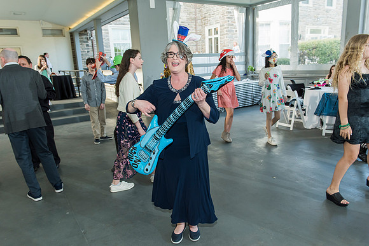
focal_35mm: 27
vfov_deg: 48.0
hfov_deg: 67.4
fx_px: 277
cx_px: 184
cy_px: 123
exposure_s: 1/160
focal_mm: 27
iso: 640
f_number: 4
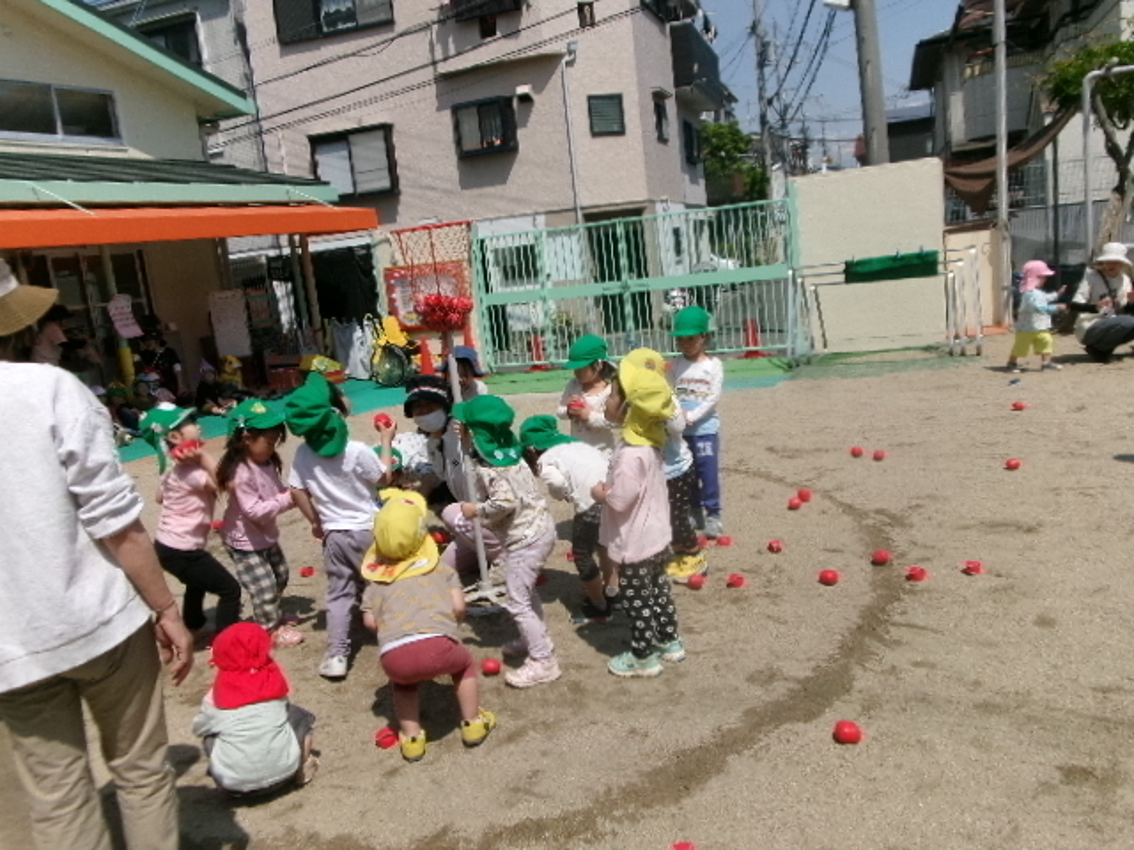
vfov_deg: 49.7
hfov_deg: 63.4
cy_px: 425
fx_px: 917
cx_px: 567
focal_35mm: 28
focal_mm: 5.1
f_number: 10.8
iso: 100
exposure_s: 1/240
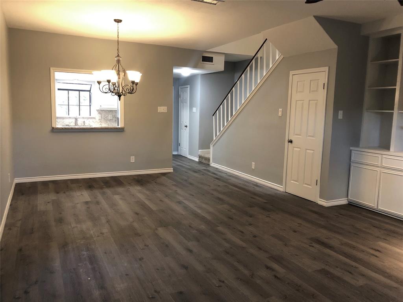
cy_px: 151
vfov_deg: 49.7
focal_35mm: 28
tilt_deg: -7.5
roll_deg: -1.5
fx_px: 326
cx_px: 202
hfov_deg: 63.4
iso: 100
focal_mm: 4
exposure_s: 1/15
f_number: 1.8
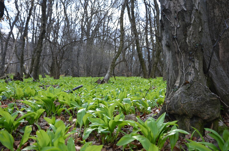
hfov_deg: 51.4
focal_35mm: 38
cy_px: 76
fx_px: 238
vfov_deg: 35.3
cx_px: 114
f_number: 5.6
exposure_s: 1/125
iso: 200
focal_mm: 25
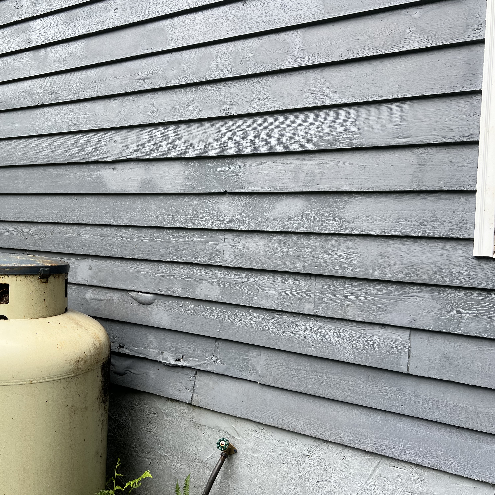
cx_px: 199
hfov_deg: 52.2
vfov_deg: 52.5
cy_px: 246
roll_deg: -1.1
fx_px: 502
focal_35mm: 31
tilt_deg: -5.1
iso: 50
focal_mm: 5.7
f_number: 1.5
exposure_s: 1/674
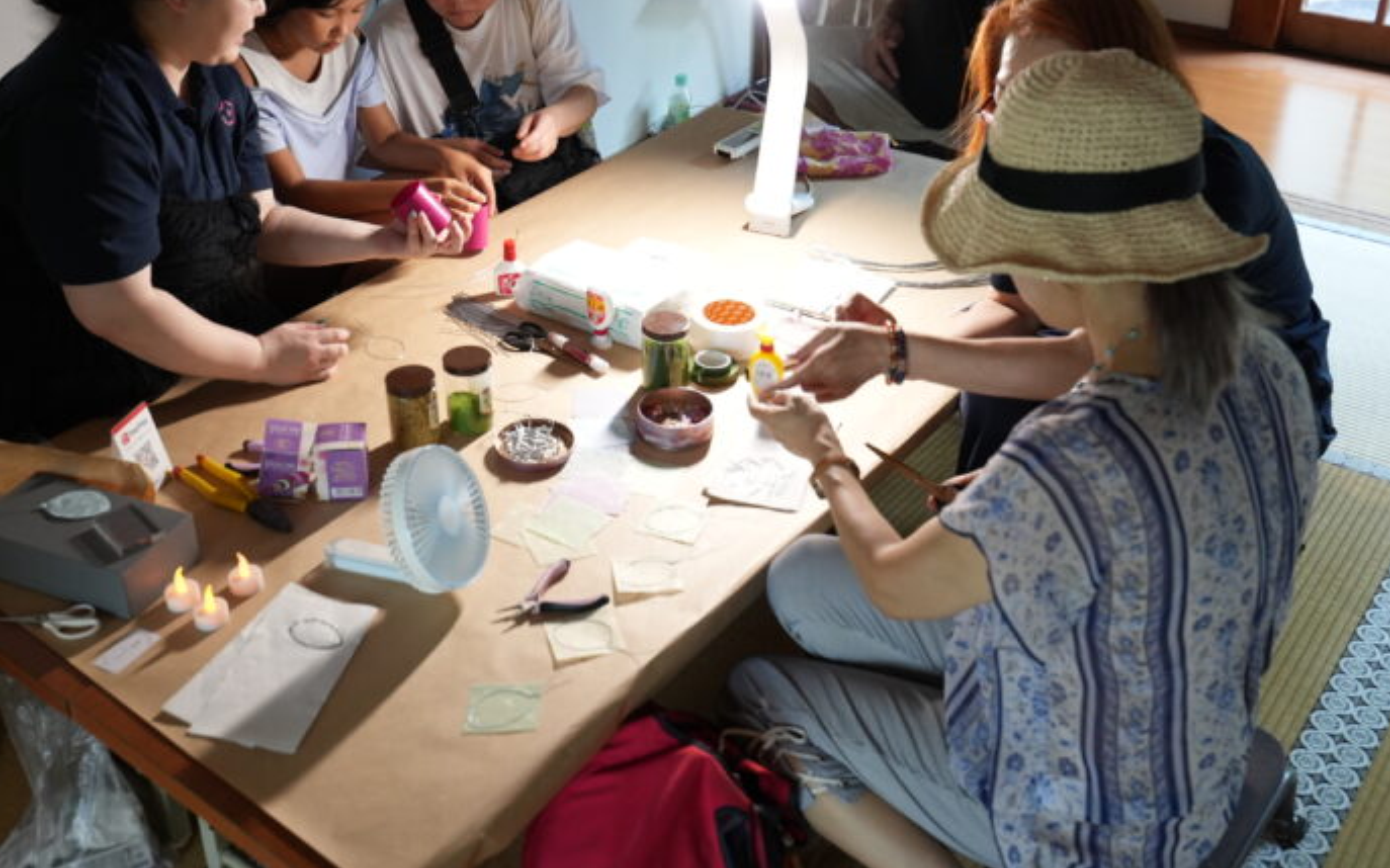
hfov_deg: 51.4
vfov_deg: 33.4
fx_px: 1439
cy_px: 313
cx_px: 613
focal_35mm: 38
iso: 1600
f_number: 2.8
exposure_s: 1/125
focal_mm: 25
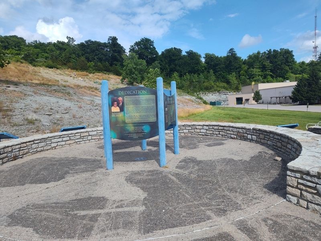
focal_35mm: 23
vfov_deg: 58.9
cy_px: 120
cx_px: 160
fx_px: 213
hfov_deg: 73.9
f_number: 1.8
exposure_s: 1/1486
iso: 100
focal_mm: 5.56
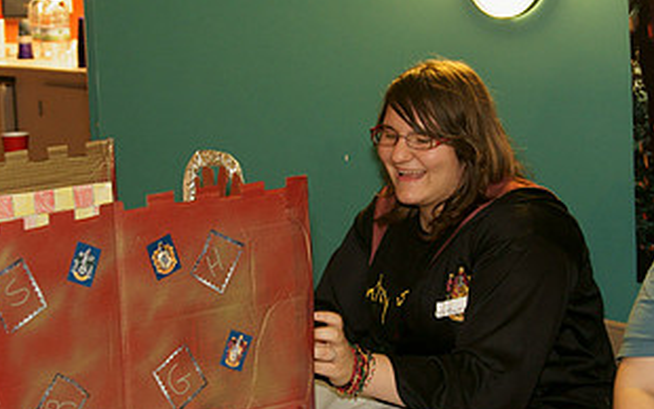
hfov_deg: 25.7
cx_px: 245
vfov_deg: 16.3
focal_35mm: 80
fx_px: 1426
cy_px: 239
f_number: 2.8
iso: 800
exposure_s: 1/60
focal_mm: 28
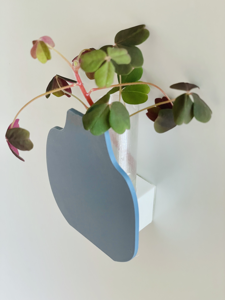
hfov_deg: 28.0
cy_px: 150
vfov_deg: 36.8
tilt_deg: -38.1
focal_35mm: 52
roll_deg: +1.3
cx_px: 112
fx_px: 451
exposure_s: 1/60
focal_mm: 6
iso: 250
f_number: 2
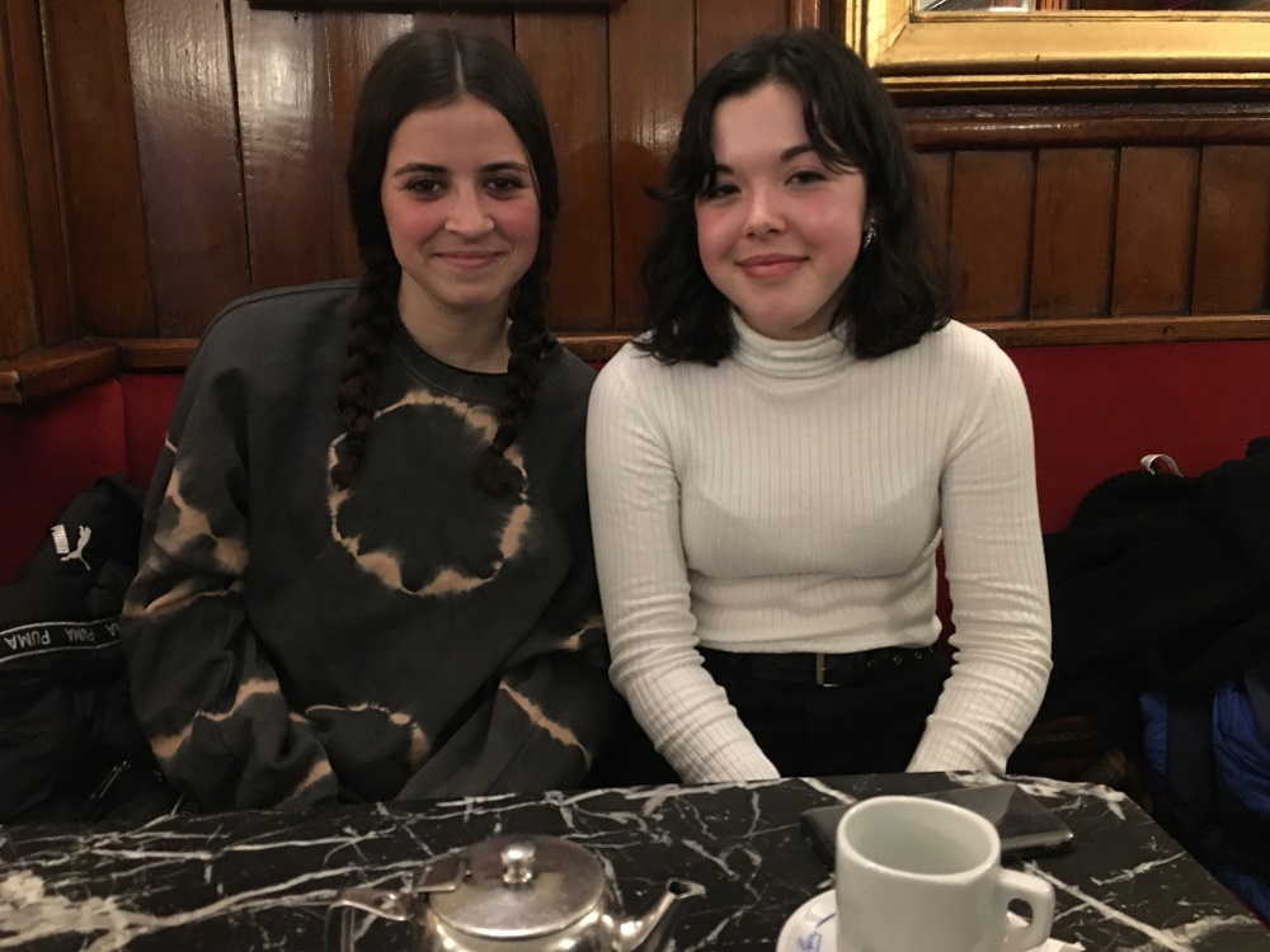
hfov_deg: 61.7
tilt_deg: -10.8
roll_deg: +1.1
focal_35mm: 29
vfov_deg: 48.2
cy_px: 476
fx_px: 1064
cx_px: 635
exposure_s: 1/4
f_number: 2.2
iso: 100
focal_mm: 4.15
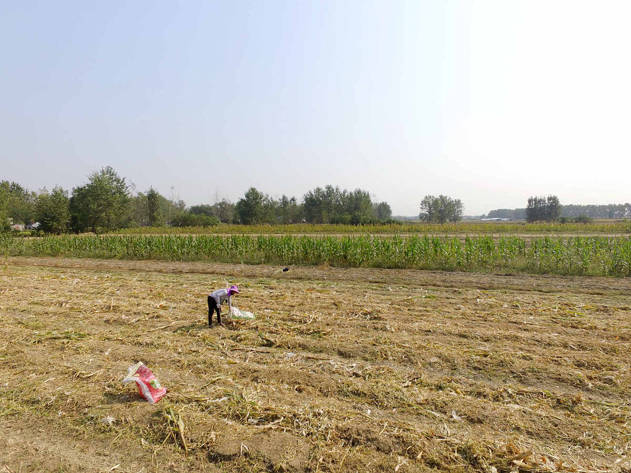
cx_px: 316
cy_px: 236
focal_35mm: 20
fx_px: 365
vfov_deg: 66.0
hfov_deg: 81.7
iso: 100
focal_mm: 3.61
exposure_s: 1/1013
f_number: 2.8
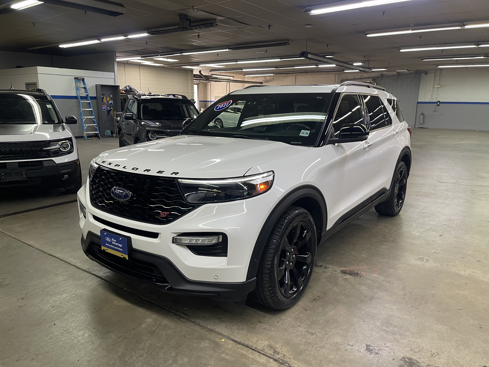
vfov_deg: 54.9
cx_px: 244
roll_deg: -2.1
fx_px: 353
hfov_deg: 69.4
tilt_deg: -14.0
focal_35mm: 25
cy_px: 184
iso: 100
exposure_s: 1/60
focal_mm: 5.1
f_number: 1.6
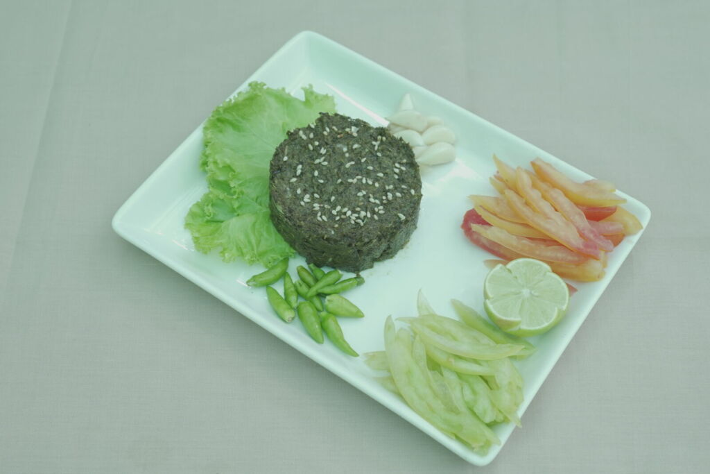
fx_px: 966
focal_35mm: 49
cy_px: 237
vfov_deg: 27.5
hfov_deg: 40.3
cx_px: 355
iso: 400
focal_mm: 33
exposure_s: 1/100
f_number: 5.6
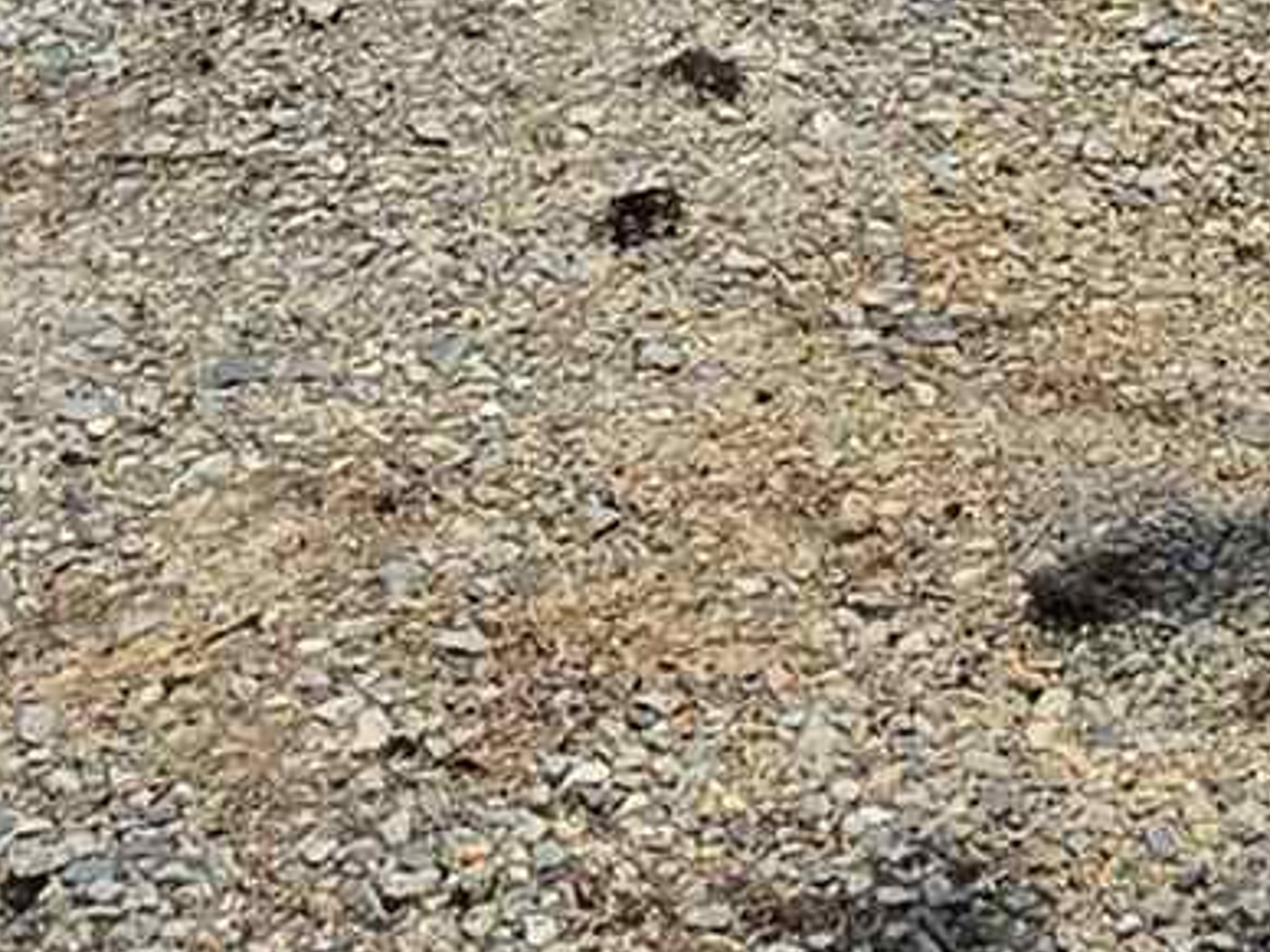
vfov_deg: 10.6
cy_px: -1786
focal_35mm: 103
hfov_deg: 18.4
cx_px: 1375
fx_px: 3779
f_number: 1.9
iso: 32
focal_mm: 2.2
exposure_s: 1/2005
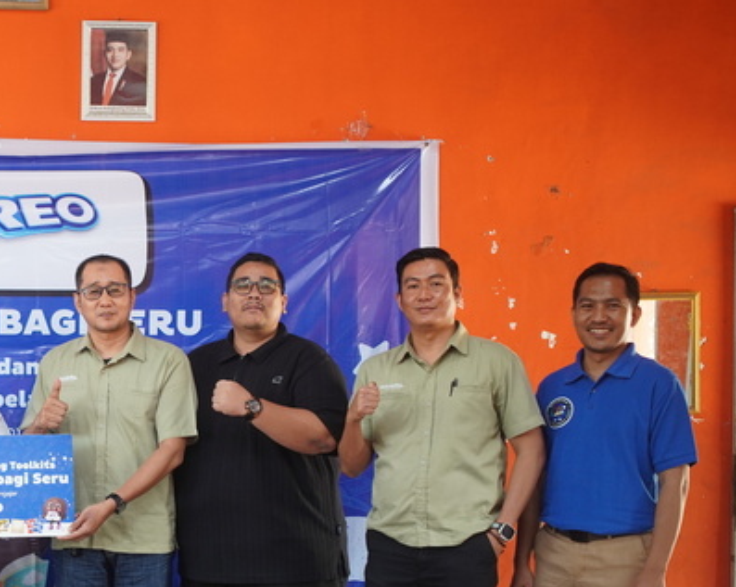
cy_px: 414
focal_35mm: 71
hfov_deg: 25.6
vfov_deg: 21.4
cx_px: 17
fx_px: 1544
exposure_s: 1/125
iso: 400
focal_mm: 25
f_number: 1.7
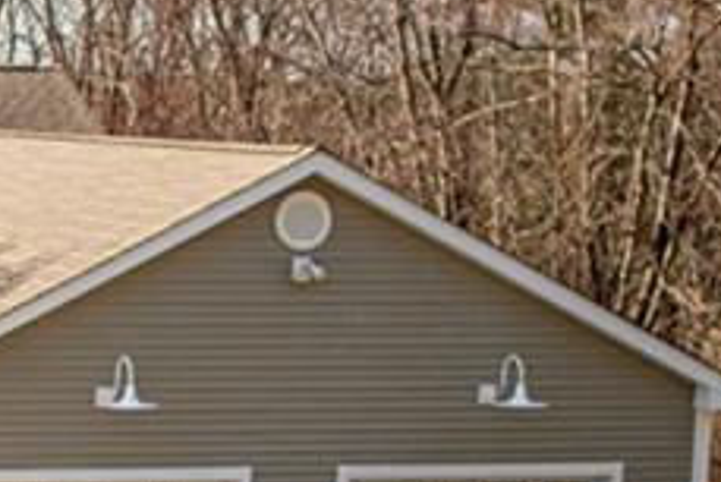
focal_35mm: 134
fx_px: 2685
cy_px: 444
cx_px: -466
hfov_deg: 14.0
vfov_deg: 10.2
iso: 400
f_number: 1.8
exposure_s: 1/8000
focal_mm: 20
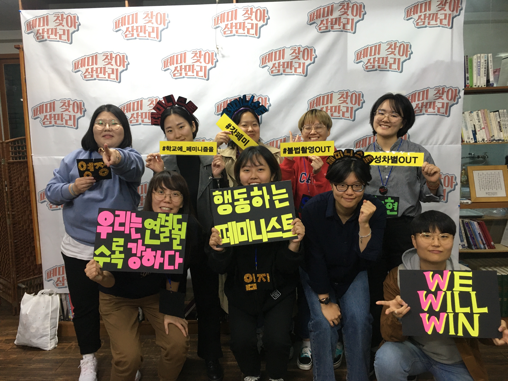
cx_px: 254
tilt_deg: -7.0
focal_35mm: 29
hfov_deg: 61.7
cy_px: 190
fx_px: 426
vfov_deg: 48.2
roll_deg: +2.0
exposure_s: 1/30
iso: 100
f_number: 2.2
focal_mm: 4.15
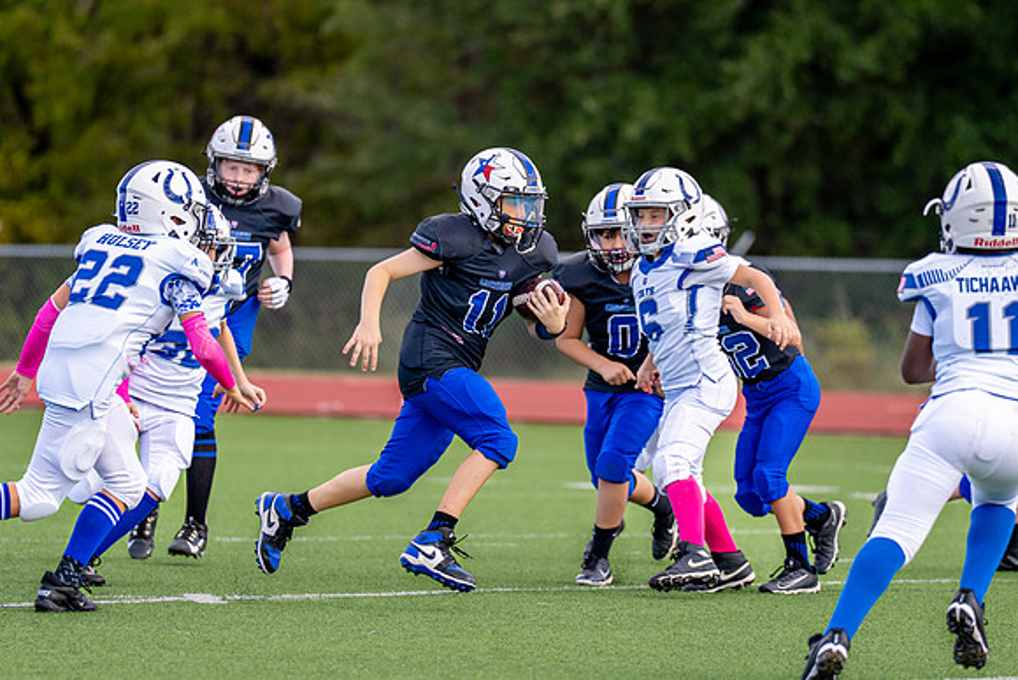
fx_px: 9999
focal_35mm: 354
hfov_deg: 5.8
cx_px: 524
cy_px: 326
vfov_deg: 3.9
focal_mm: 200
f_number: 2.8
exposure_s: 1/2500
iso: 320
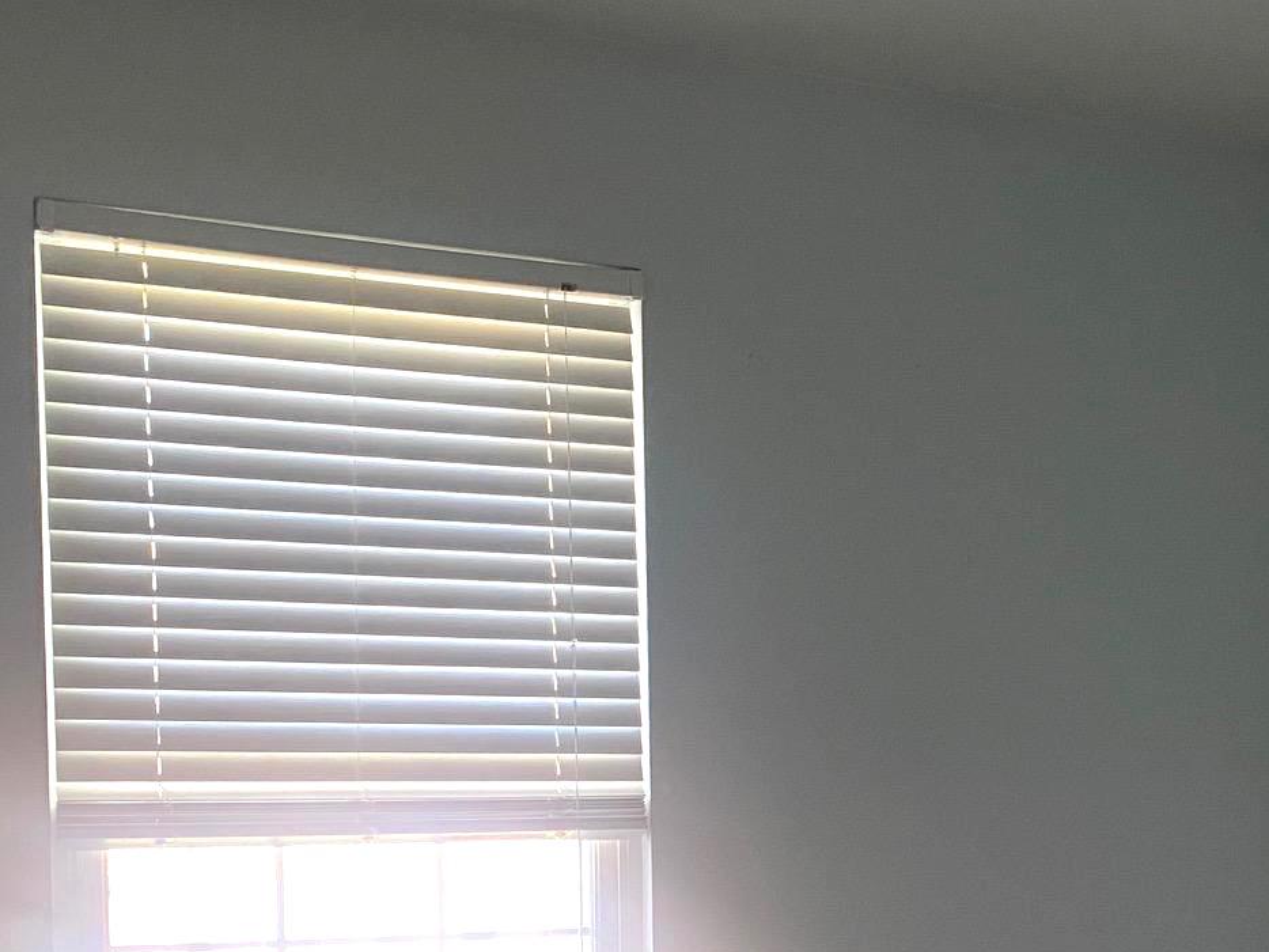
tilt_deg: -3.5
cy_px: 880
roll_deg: +0.2
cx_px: 1043
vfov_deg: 24.8
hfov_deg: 32.7
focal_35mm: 57
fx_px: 2090
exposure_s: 1/60
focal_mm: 4.25
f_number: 1.8
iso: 200
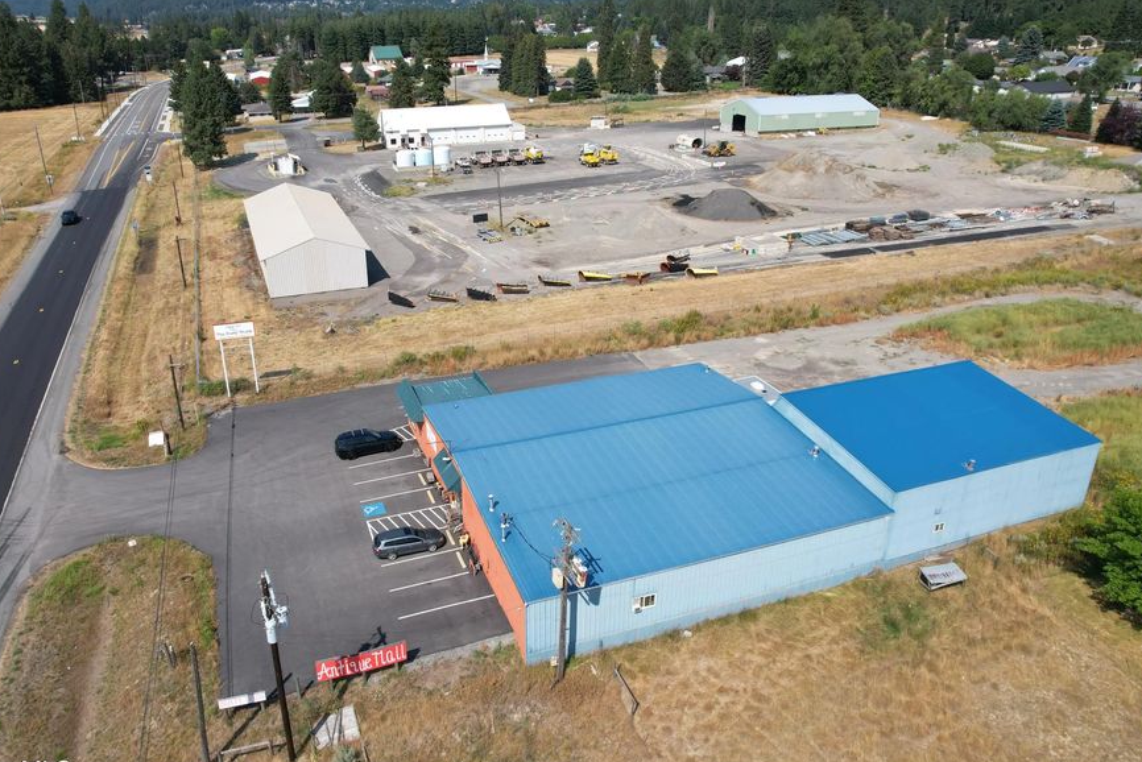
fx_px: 825
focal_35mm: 26
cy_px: 362
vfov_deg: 49.6
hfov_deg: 69.3
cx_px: 529
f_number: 2.8
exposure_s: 1/2000
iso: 100
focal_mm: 8.38
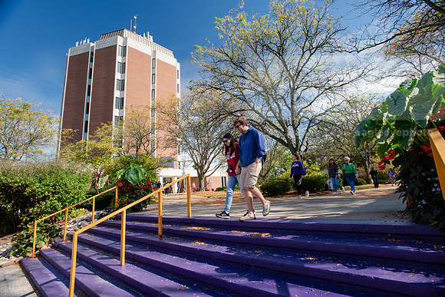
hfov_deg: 86.9
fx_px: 235
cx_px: 222
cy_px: 148
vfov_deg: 64.6
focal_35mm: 19
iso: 500
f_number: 7.1
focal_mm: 19
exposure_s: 1/320
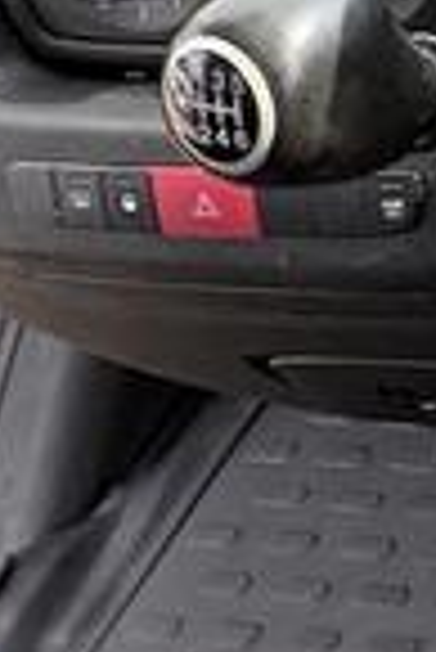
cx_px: 1456
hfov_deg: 9.7
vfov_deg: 20.9
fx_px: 1631
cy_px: -148
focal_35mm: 90
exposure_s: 1/140
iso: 64
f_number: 2.2
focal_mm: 2.22
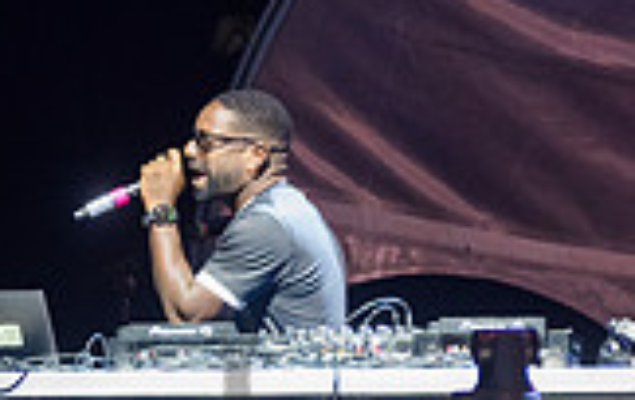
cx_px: 235
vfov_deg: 2.1
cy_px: 363
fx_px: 10735
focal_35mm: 619
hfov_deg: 3.4
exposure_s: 1/500
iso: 5000
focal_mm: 170
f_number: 3.2
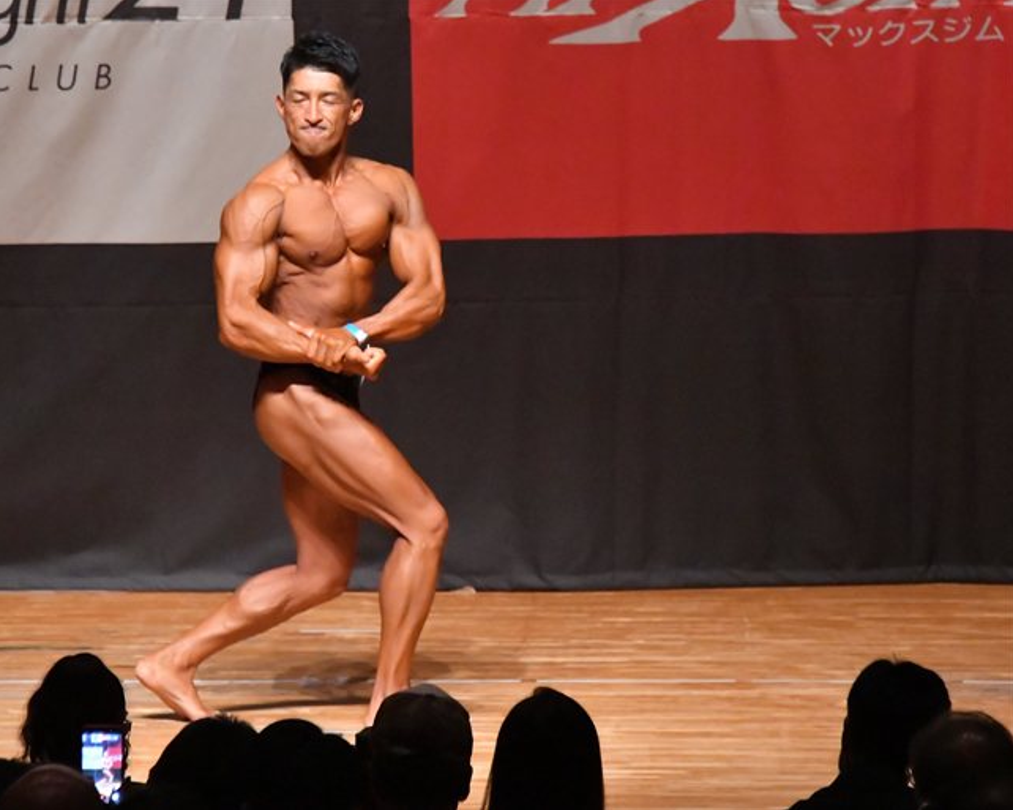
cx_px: 403
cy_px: 404
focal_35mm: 323
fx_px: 9679
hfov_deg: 6.0
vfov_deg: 4.8
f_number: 5.6
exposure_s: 1/400
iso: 12800
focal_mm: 190
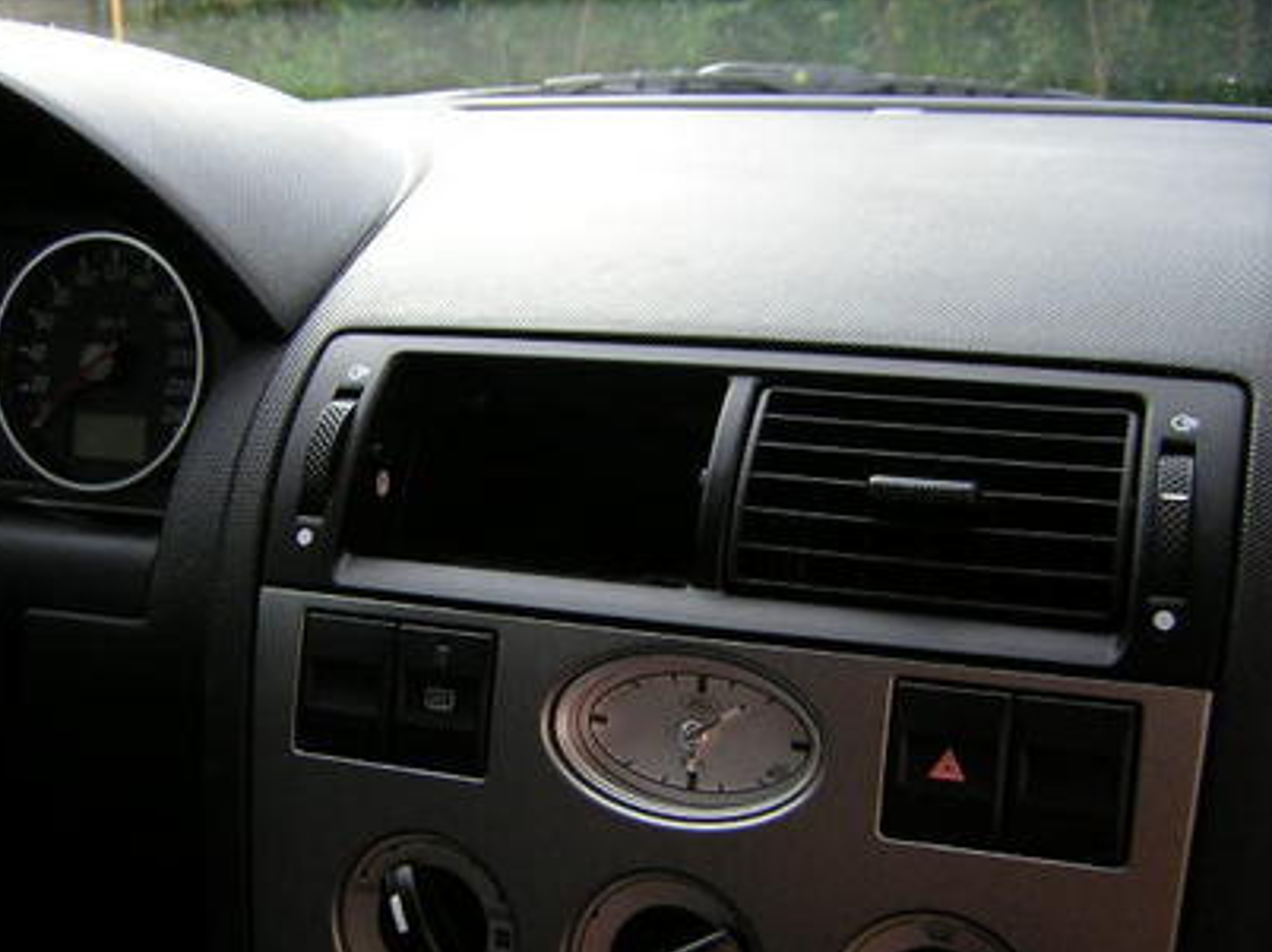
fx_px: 1579
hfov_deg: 43.9
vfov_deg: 33.5
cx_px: 636
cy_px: 566
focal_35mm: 43
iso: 50
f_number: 2.6
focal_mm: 4.7
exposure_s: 1/95.1
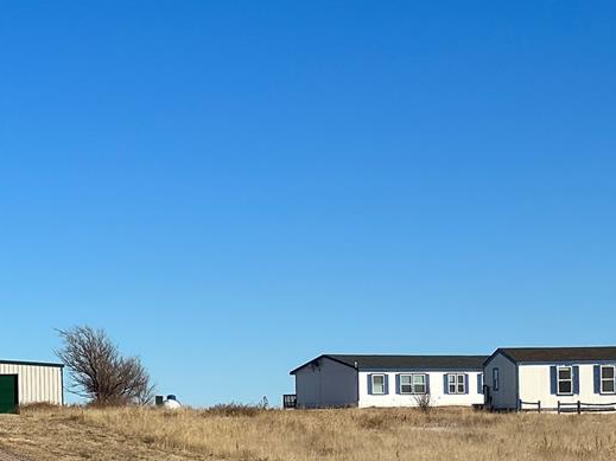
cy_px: 356
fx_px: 2704
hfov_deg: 13.0
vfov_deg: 9.7
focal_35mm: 152
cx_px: 439
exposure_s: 1/1074
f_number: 2.8
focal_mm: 9
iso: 32
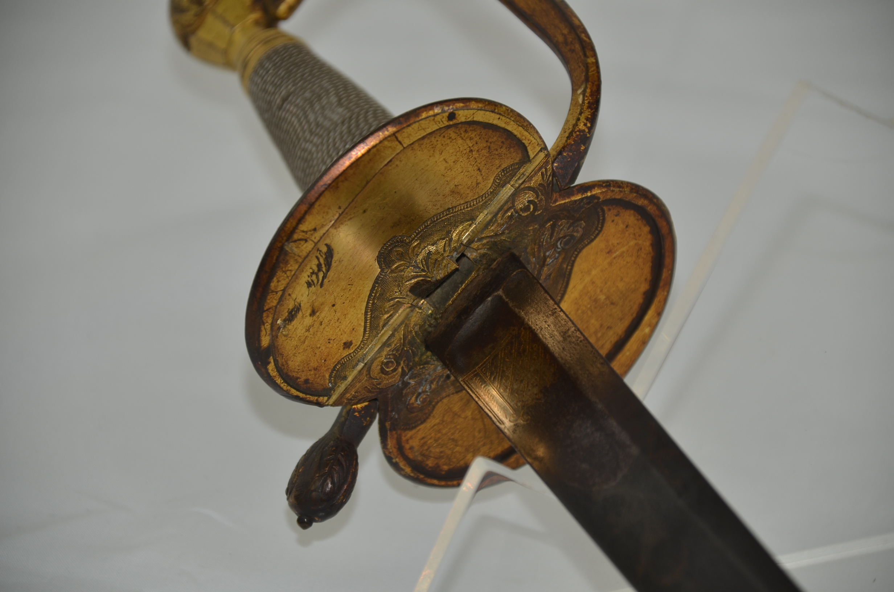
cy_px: 296
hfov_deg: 10.2
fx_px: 5018
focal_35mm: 202
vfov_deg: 6.8
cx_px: 447
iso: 200
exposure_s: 1/160
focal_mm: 135
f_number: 5.6
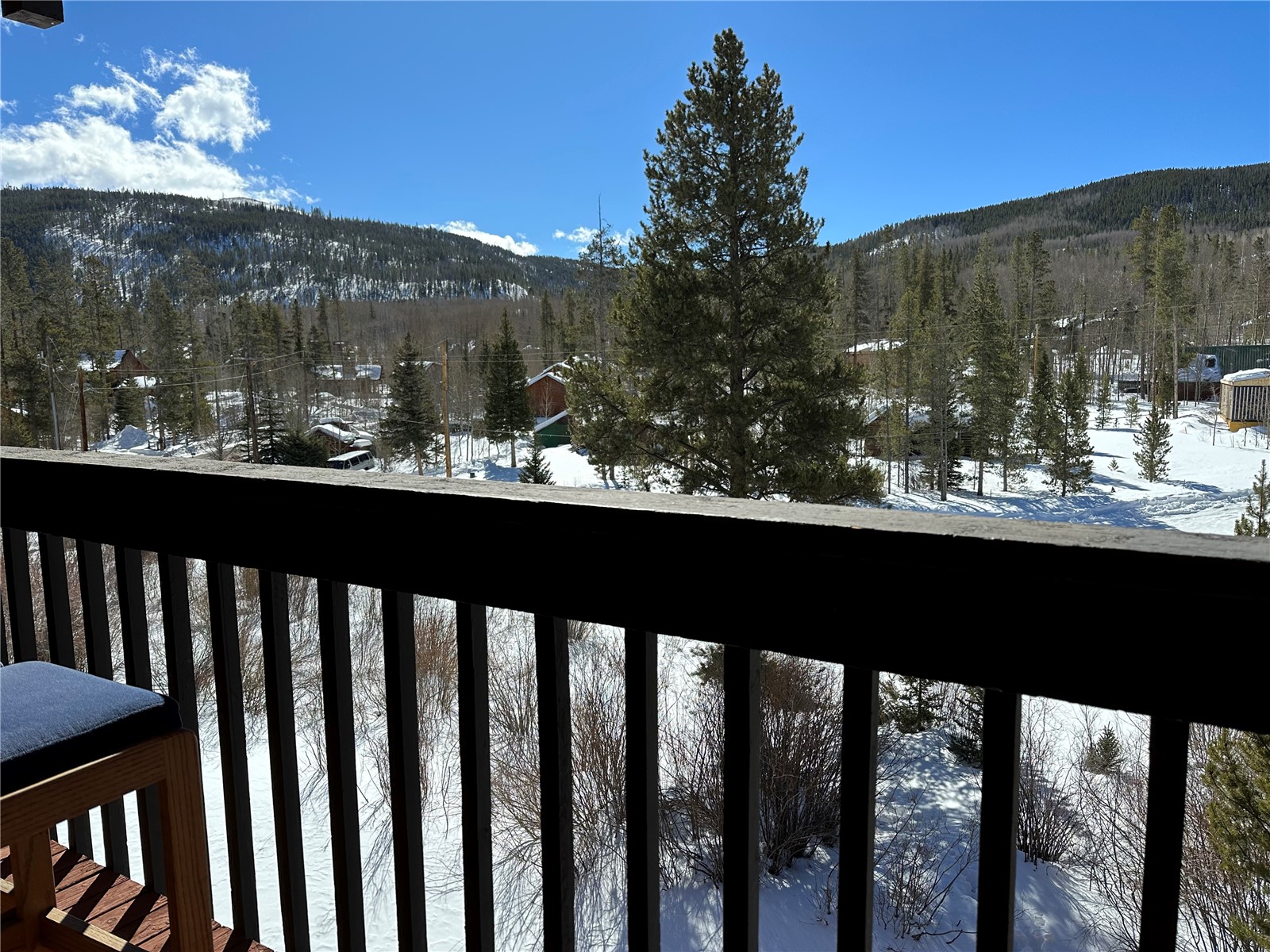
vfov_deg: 56.8
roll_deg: +0.6
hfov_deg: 71.6
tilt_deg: -8.1
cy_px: 476
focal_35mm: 24
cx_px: 635
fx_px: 881
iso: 80
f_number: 1.78
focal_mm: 6.86
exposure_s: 1/4762
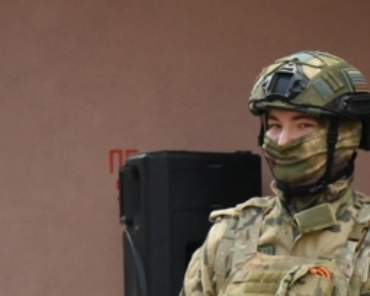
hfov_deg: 8.5
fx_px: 2475
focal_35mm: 226
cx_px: 445
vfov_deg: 6.8
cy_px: 287
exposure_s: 1/2000
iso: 3200
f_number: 11
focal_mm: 82
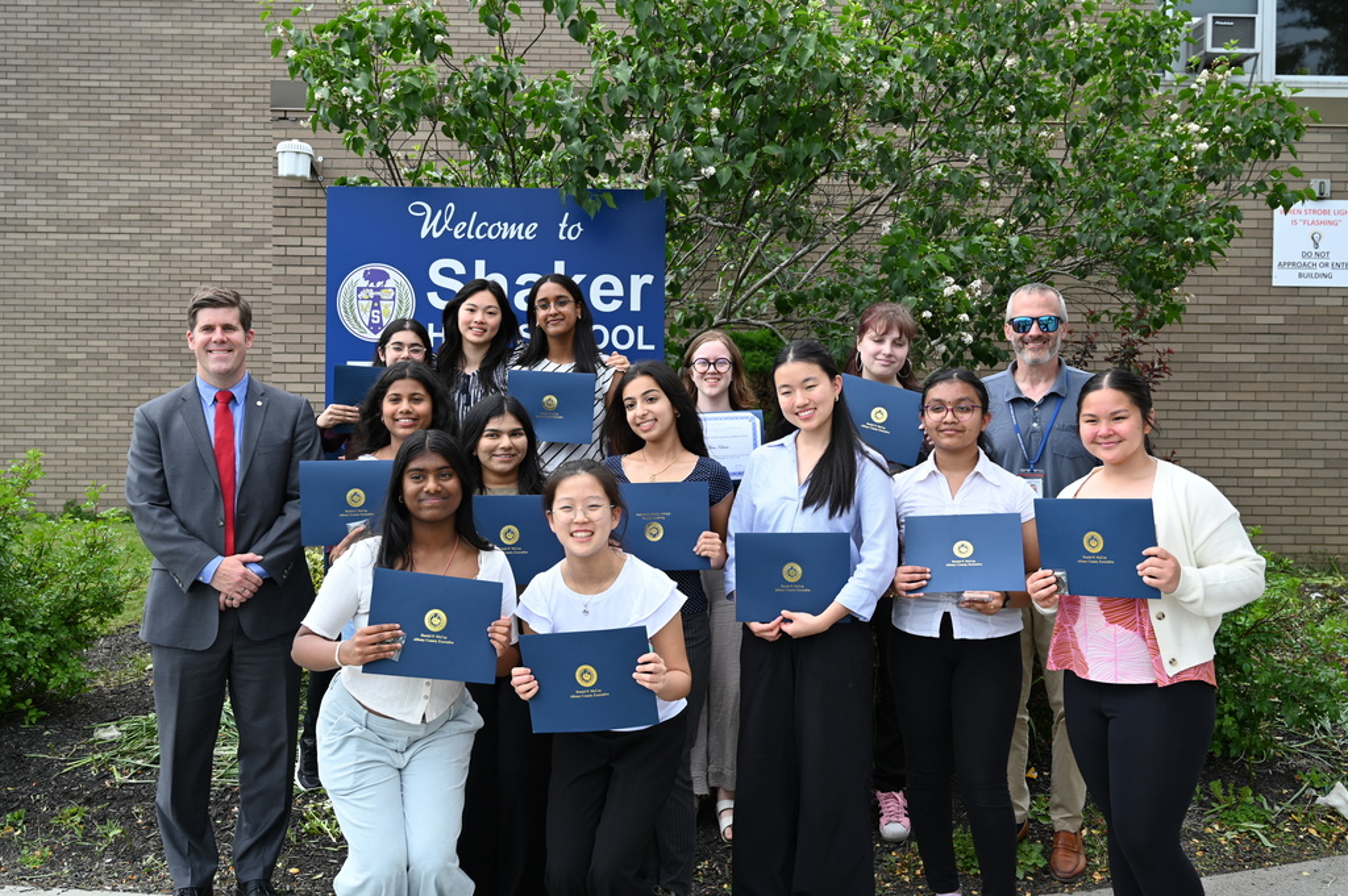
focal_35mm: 34
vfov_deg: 38.3
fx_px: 1291
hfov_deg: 55.1
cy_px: 448
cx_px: 674
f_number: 5.6
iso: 140
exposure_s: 1/250
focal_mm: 34.5
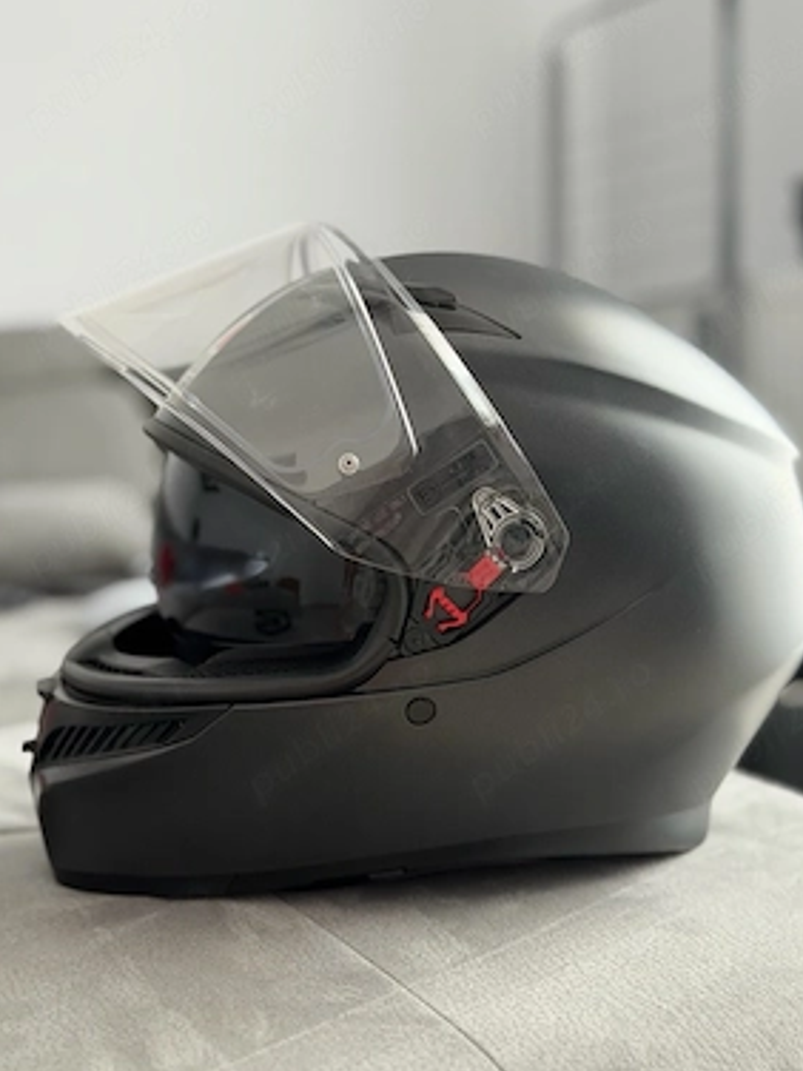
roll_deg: +4.5
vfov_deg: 37.5
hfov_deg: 28.6
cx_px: 396
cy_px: 541
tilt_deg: -5.2
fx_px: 1577
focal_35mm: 51
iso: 100
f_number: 1.78
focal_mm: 6.76
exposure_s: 1/79
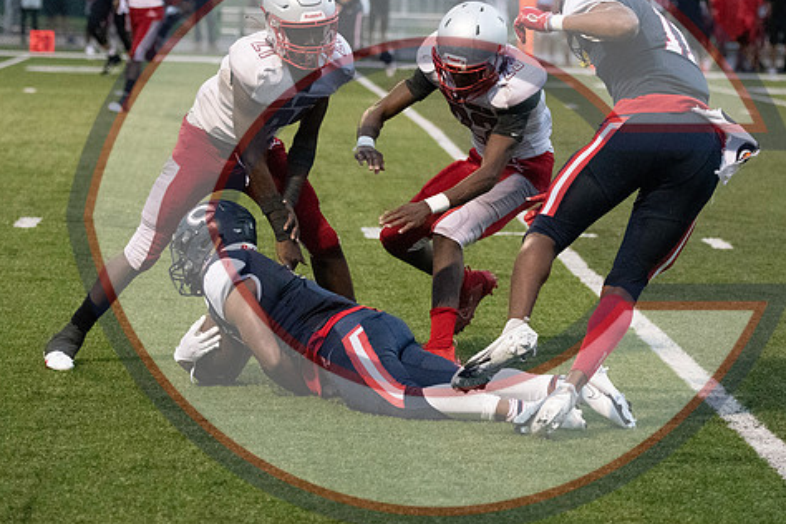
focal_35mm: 158
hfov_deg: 13.0
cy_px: 216
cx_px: 431
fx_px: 3449
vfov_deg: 8.7
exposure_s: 1/2500
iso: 14400
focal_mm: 86
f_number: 2.8
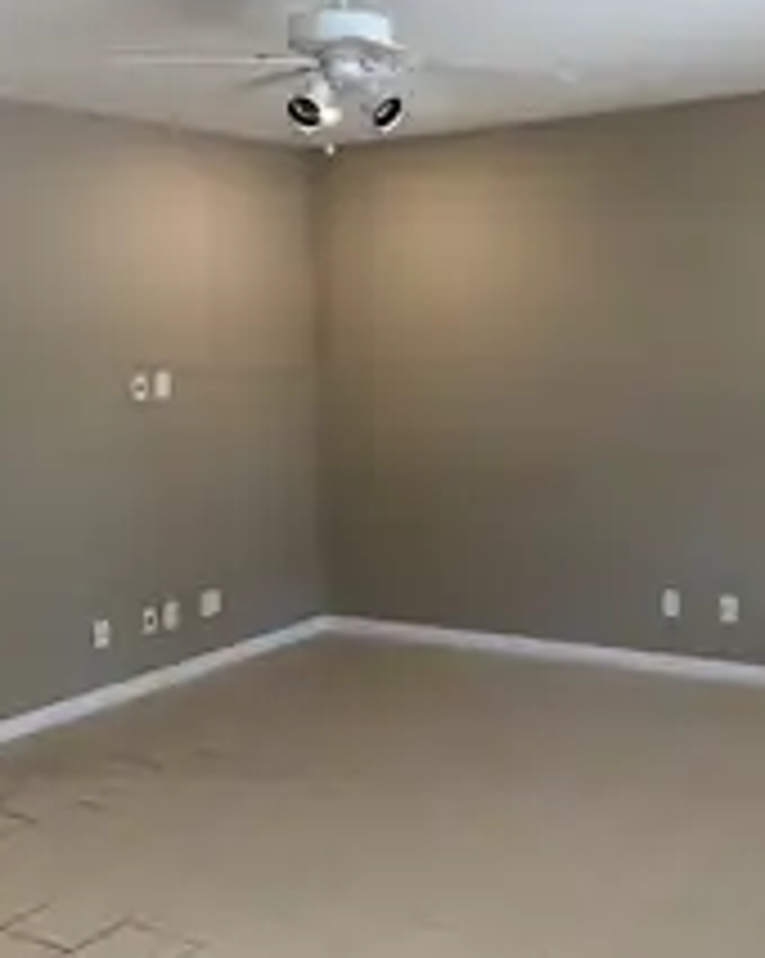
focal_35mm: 44
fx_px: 1247
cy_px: 369
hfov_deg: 33.6
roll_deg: +1.4
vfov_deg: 41.8
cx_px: 540
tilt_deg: -1.9
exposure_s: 1/120
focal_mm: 6.76
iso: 160
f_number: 1.78
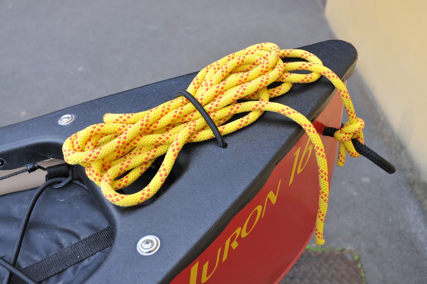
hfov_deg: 51.3
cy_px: 142
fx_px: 444
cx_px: 214
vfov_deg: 35.4
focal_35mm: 38
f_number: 5.6
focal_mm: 25
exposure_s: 1/125
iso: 320
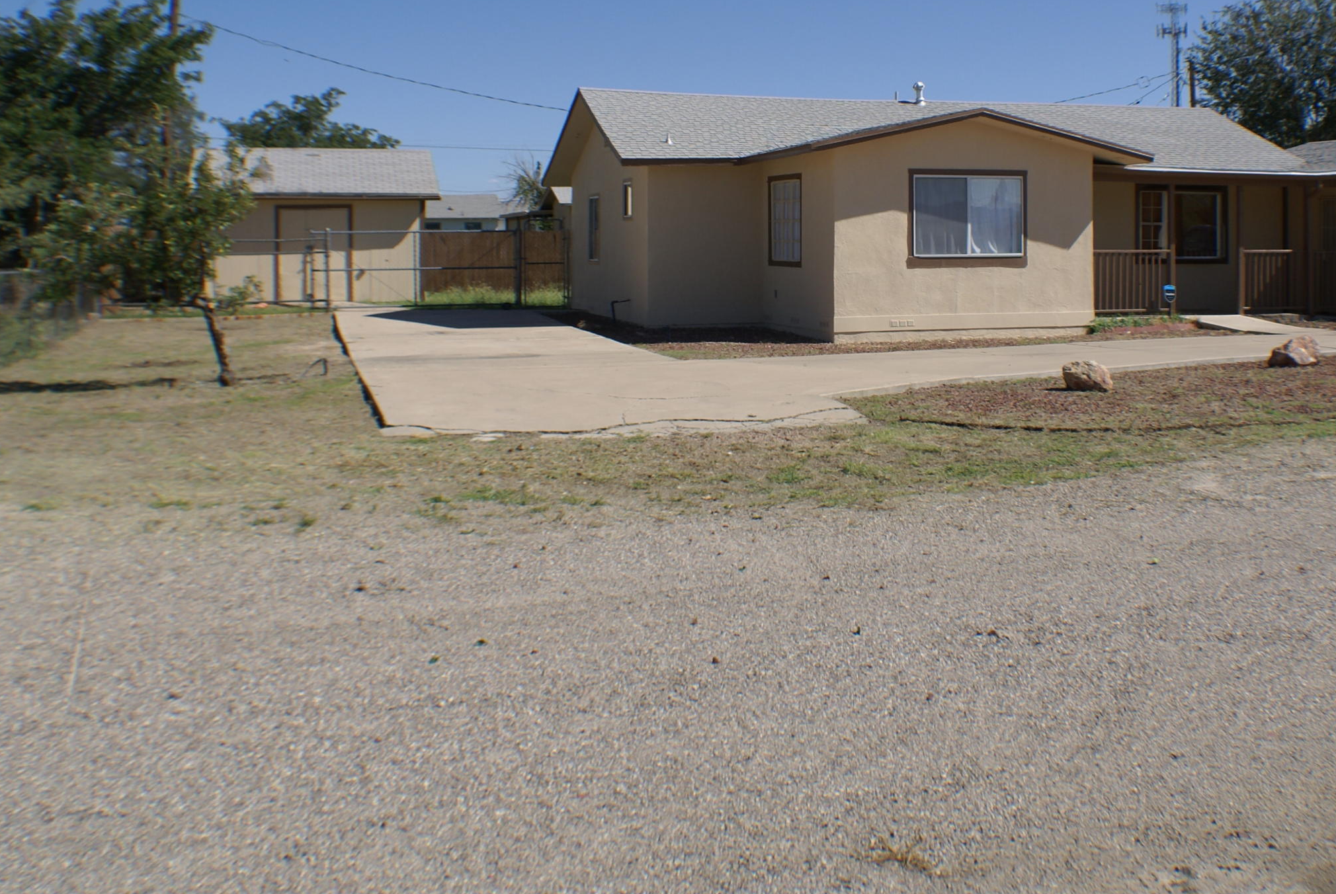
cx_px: 835
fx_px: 1821
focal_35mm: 49
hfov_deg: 40.0
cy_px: 263
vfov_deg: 27.3
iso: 100
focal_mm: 22
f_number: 5
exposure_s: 1/800
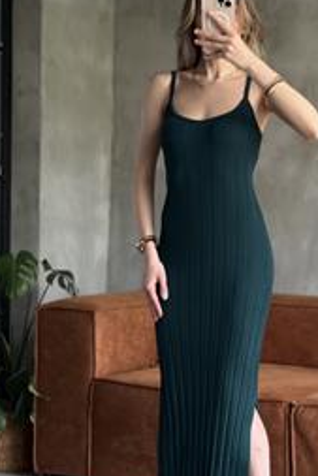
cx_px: 216
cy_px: 230
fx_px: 1111
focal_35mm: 84
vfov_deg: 24.2
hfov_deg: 16.2
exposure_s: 1/85
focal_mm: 6.76
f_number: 1.78
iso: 160
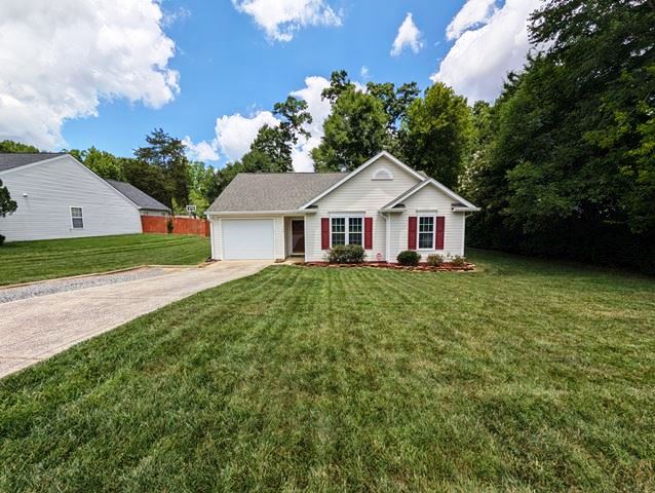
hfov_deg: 110.5
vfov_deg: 94.6
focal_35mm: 12
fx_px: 227
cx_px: 328
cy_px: 246
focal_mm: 2.02
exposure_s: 1/3663
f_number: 1.7
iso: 50
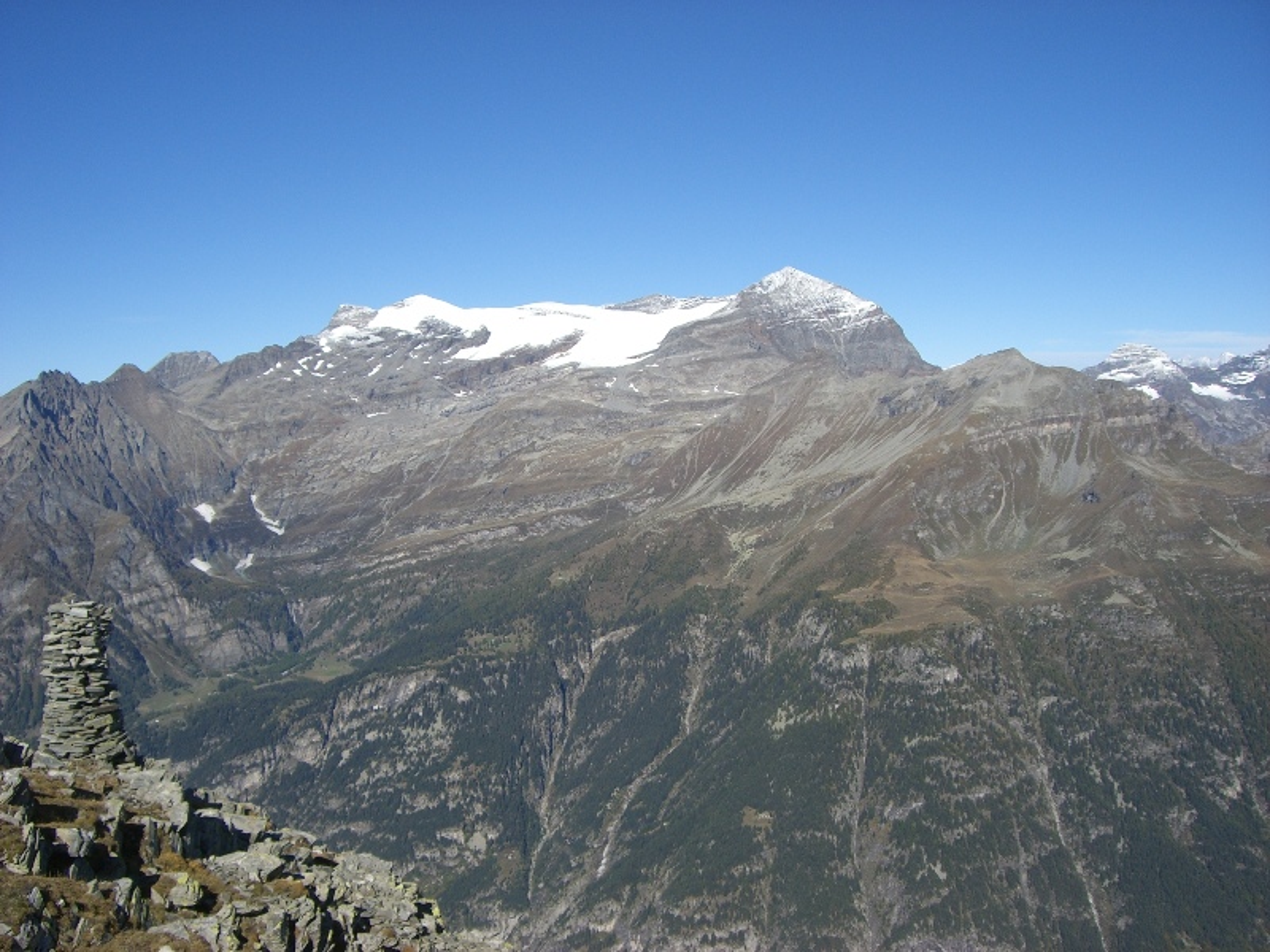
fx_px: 1394
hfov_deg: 49.0
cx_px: 635
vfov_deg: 37.7
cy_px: 476
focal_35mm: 38
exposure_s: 1/1000
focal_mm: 6.2
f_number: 4.3
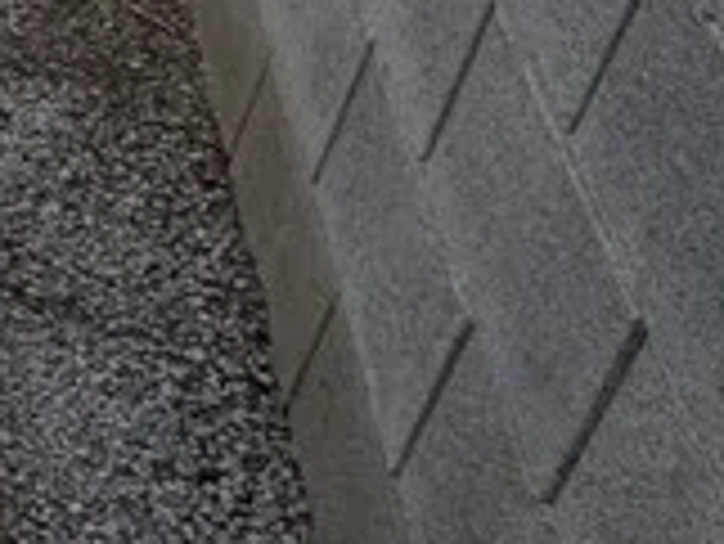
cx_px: -1273
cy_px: -620
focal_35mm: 89
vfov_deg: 13.6
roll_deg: -1.6
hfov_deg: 12.6
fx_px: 1863
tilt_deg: -22.4
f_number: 2.2
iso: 50
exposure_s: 1/2342
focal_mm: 2.22
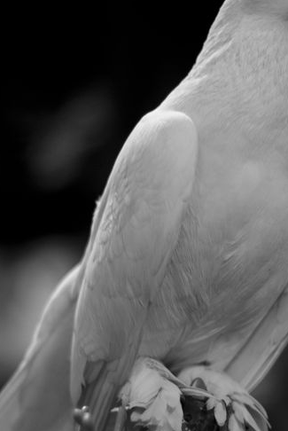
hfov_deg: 9.9
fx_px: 1664
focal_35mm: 139
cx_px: 197
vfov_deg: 14.7
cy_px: 301
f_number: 1.7
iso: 400
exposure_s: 1/30
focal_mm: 50
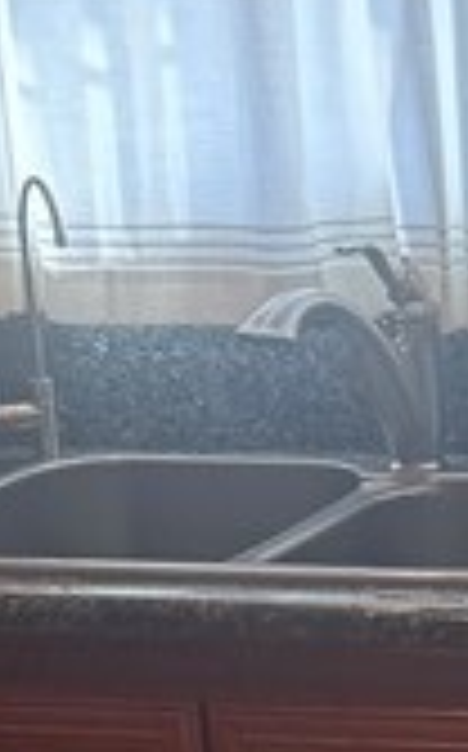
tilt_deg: -18.0
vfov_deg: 13.1
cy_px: 874
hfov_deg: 8.1
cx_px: 810
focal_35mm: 156
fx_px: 3192
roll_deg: +2.1
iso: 80
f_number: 1.78
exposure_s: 1/120
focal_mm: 6.76
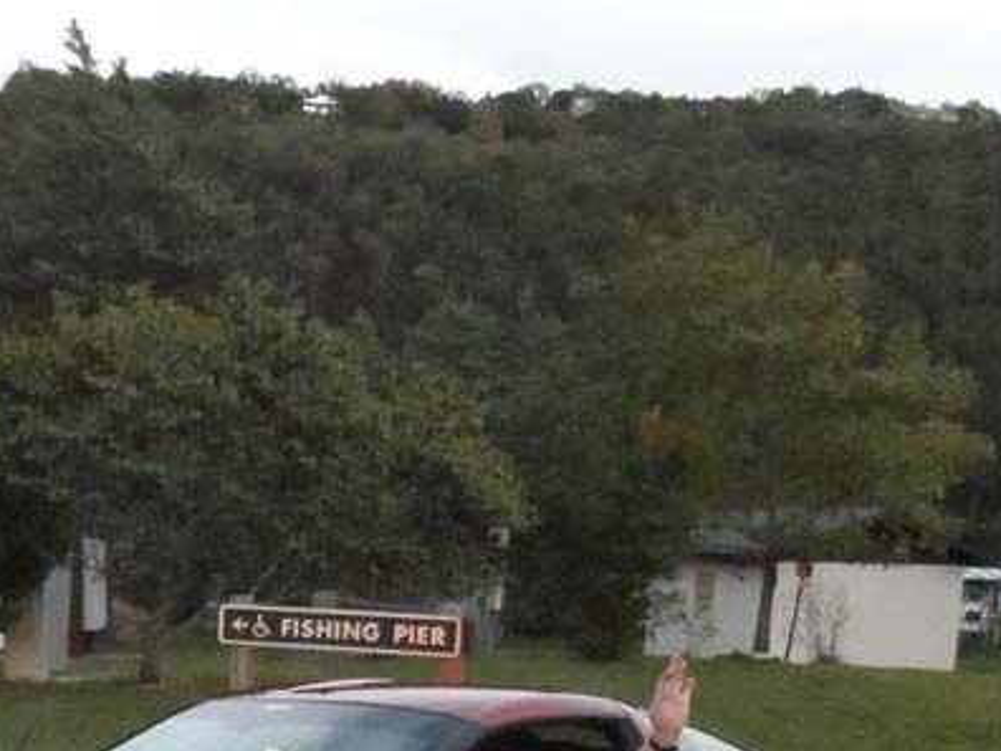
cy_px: 920
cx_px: 217
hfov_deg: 30.5
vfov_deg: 21.8
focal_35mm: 62
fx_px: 1793
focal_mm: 4
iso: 640
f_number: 3.2
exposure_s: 1/30
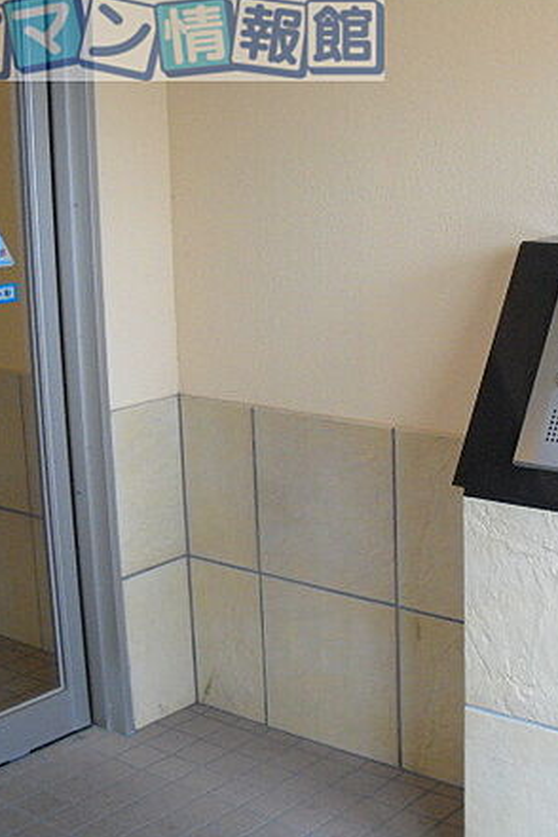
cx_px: 427
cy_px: 416
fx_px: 1348
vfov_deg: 34.5
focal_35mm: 58
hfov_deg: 23.1
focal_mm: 6.72
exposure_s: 1/52
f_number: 3.1
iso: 400
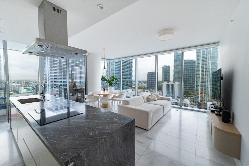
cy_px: 83
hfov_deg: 104.3
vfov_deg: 81.2
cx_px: 124
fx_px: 97
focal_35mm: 14
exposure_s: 1/200
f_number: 8
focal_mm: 14
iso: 2500
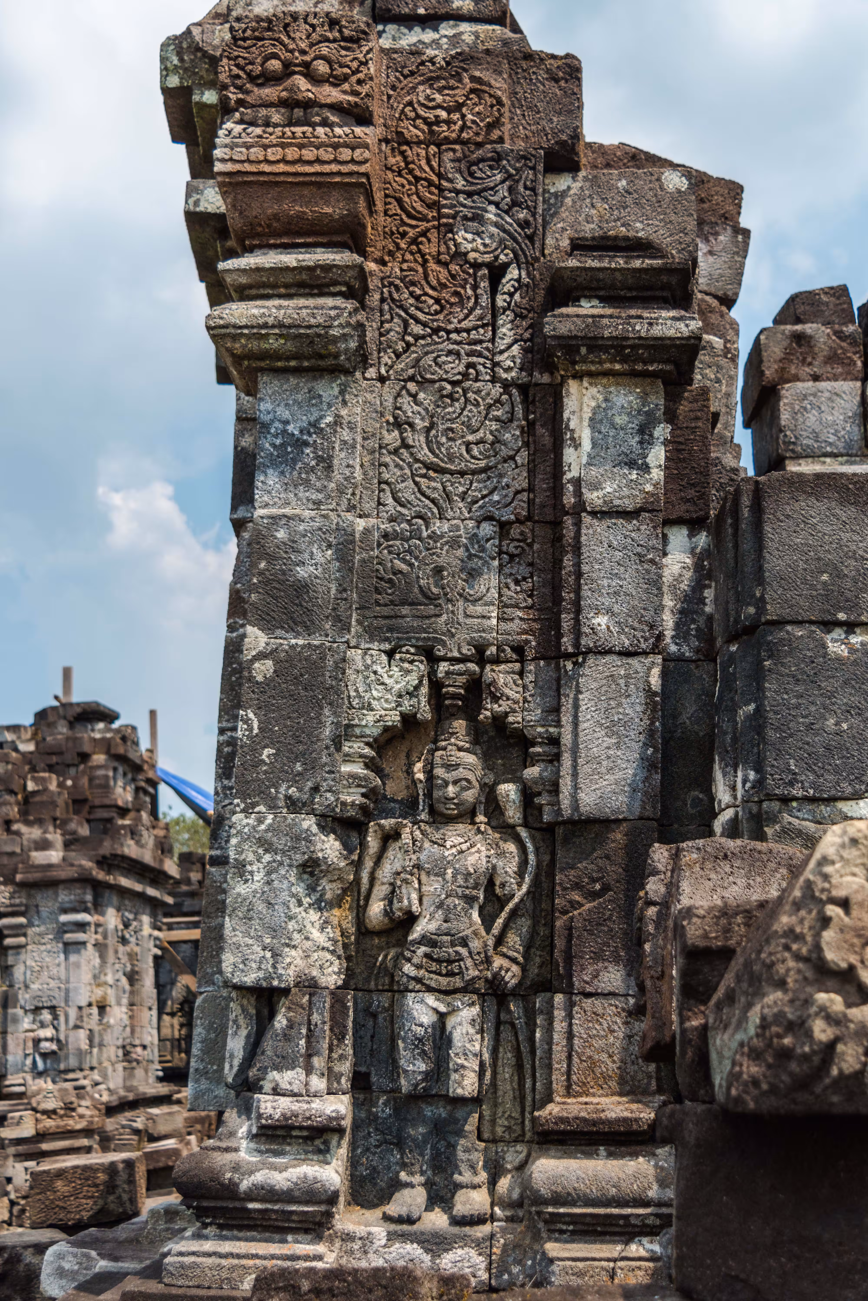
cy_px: 650
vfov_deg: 46.4
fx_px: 1519
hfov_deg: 31.9
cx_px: 434
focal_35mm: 42
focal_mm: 28
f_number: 4.2
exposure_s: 1/1000
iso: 100
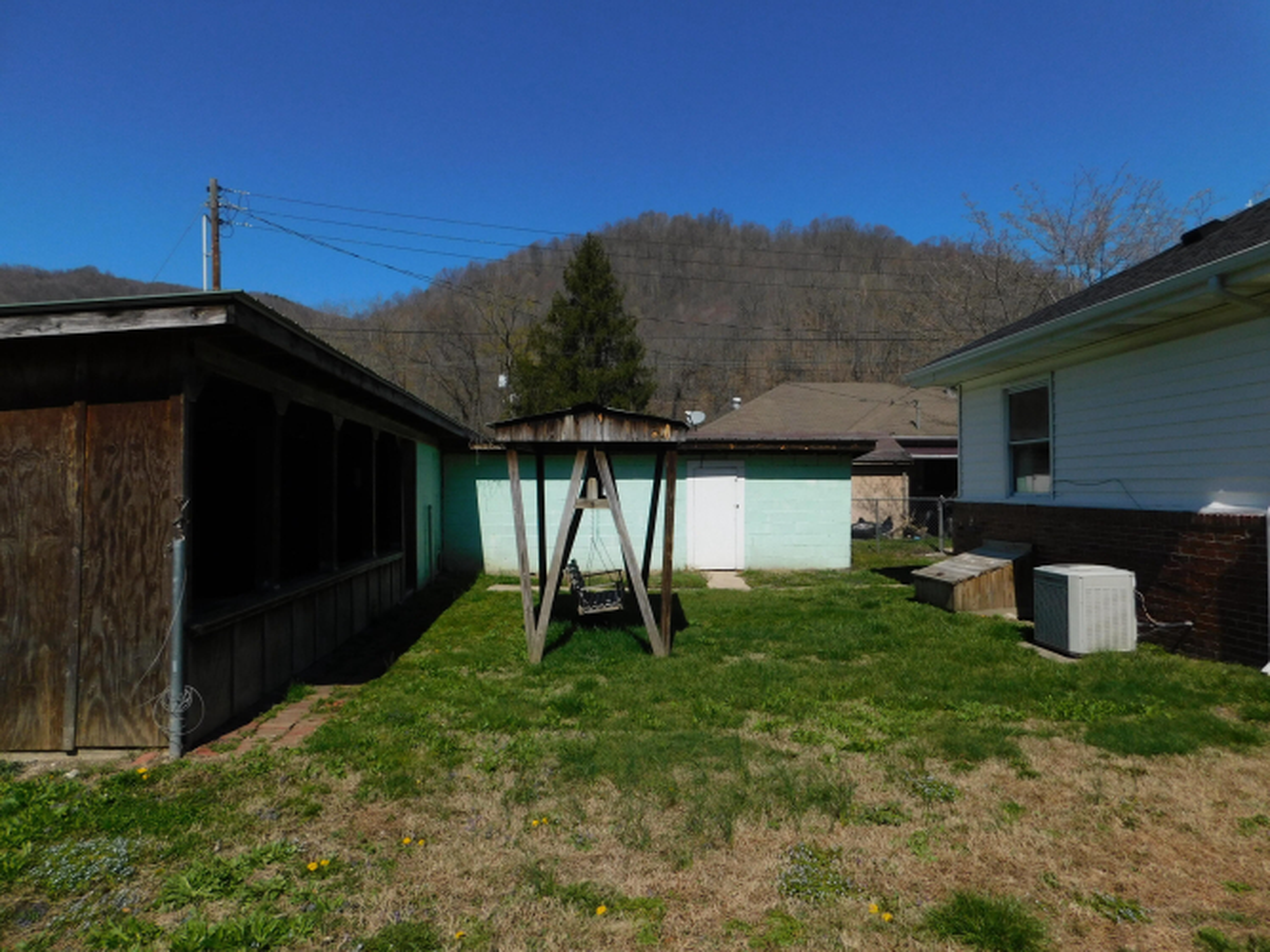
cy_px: 476
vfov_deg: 58.9
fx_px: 844
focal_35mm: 23
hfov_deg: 73.9
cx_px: 635
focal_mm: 4
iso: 125
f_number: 6
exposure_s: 1/1000
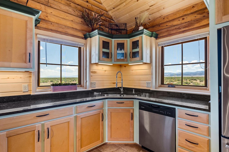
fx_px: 114
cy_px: 78
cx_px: 118
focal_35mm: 18
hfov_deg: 90.0
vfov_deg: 67.4
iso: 100
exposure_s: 1/2
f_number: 8
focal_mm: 16
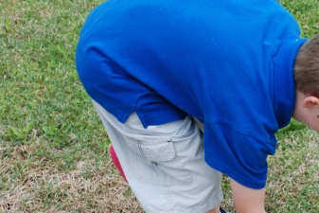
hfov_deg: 17.7
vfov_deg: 11.9
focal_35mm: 114
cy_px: 195
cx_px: 266
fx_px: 1011
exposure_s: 1/125
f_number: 5.6
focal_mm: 40
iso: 100
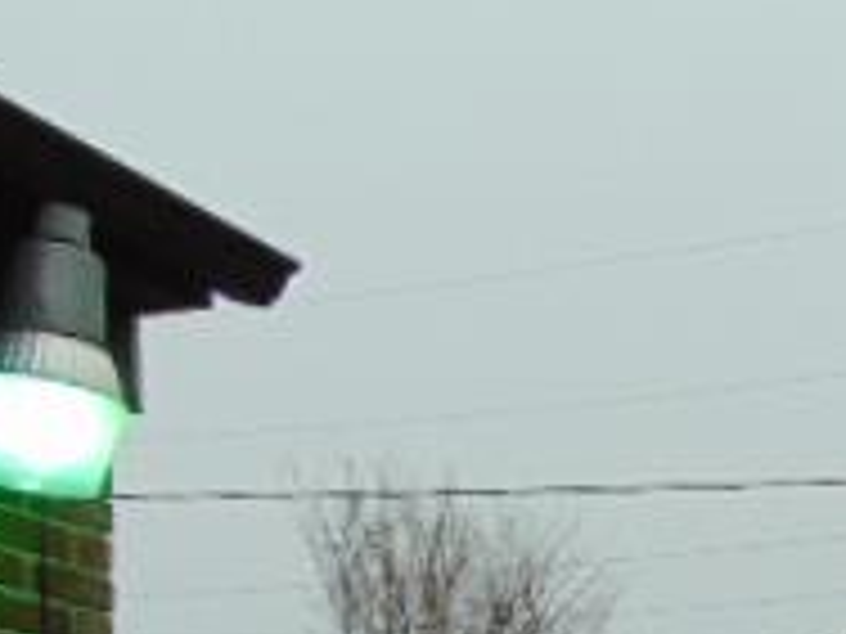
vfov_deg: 15.9
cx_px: 904
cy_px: 953
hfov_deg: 21.9
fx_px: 2077
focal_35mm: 85
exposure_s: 1/640
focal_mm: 4.5
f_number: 3
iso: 200
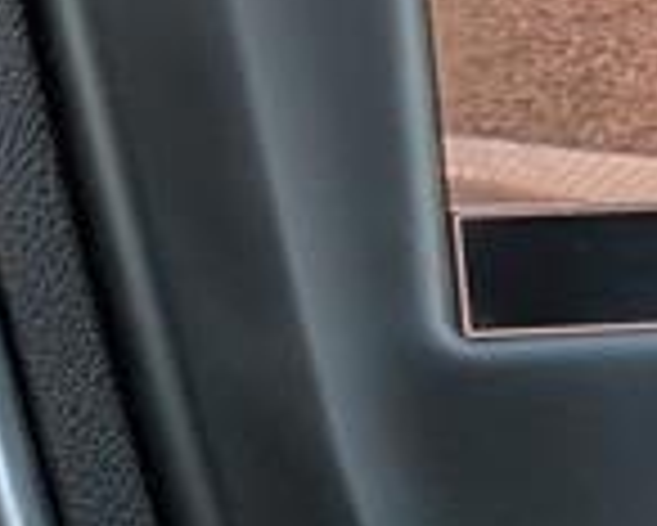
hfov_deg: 8.8
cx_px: 1179
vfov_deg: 7.4
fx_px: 4086
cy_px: 252
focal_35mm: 210
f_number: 1.68
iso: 59
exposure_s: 1/345
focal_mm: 6.9
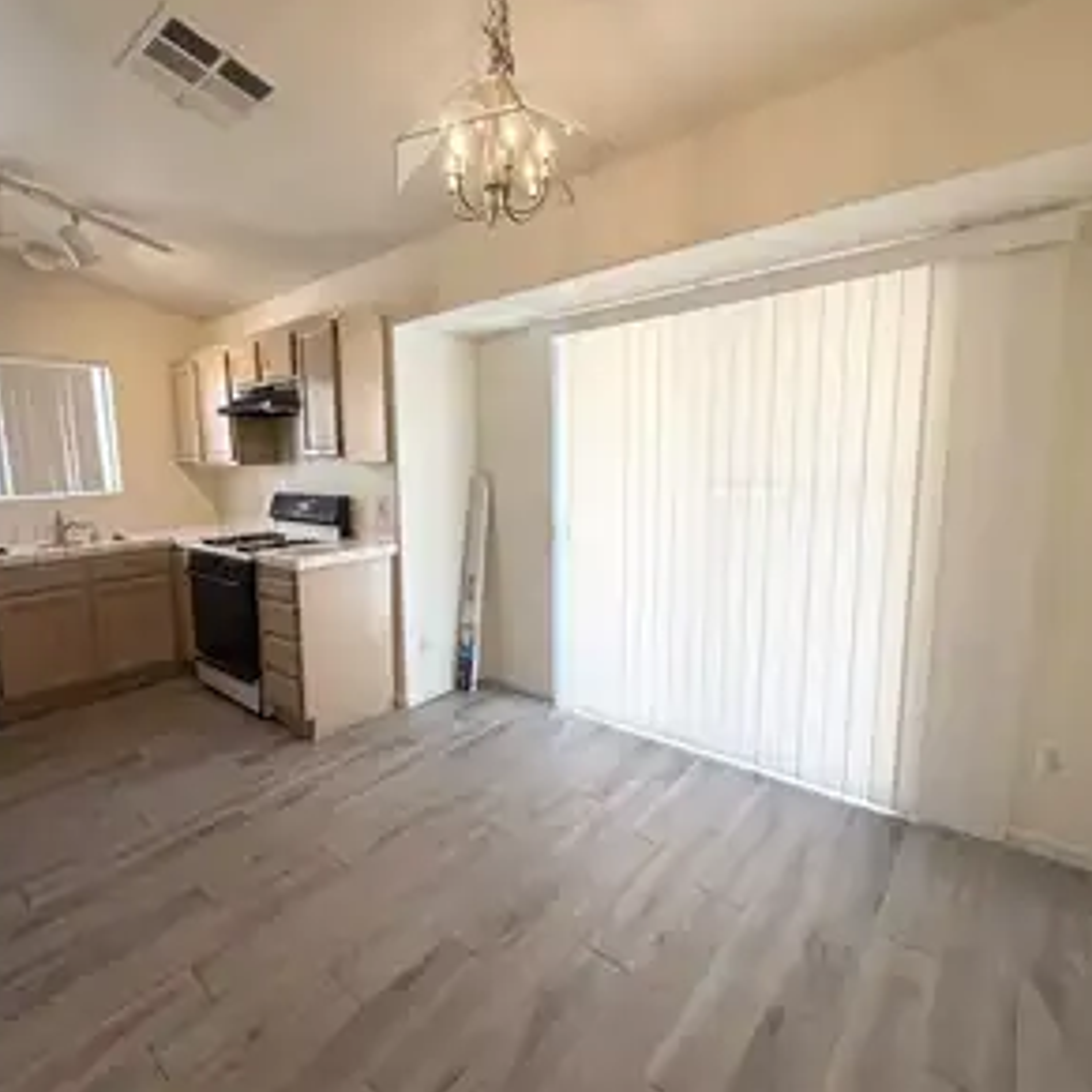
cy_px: 533
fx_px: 607
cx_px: 454
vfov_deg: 84.0
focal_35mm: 17
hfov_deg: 83.2
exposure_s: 1/120
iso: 80
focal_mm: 2.22
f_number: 2.2
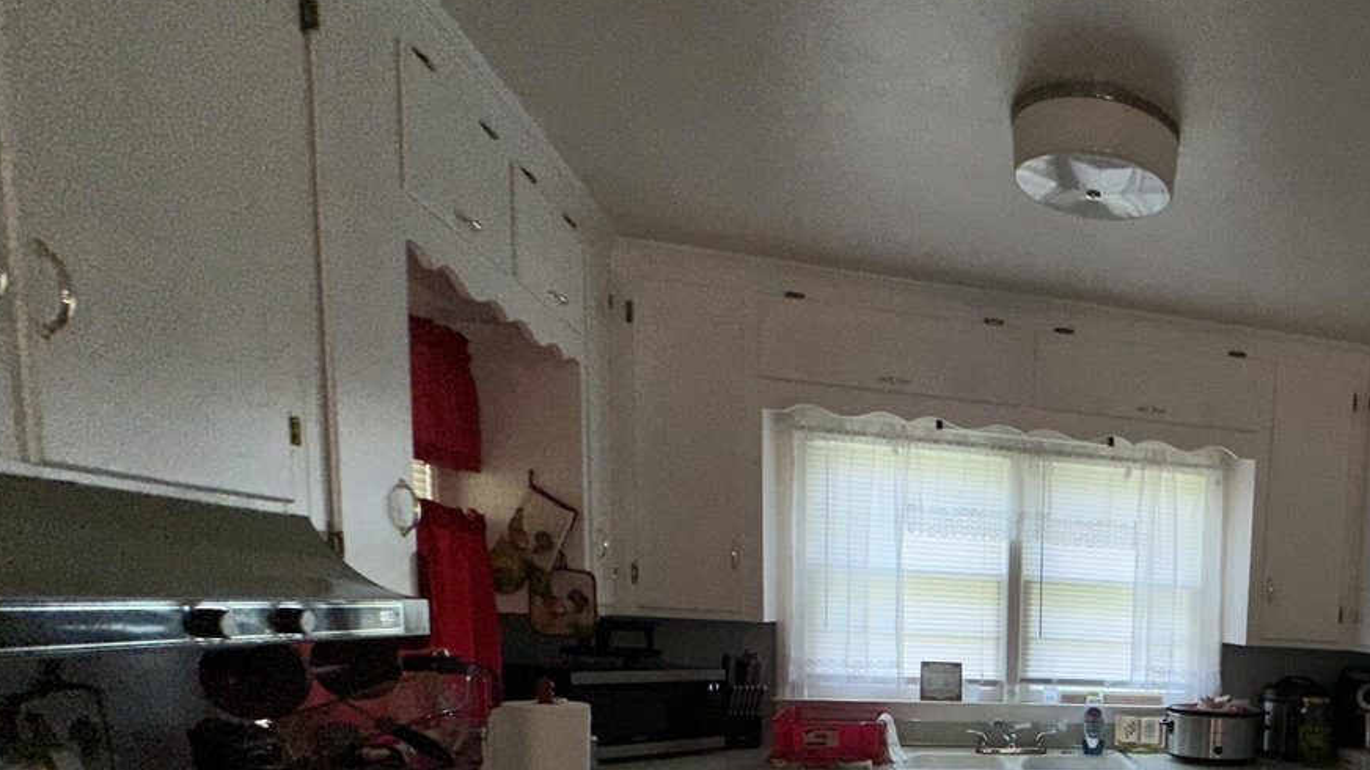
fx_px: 1017
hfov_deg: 58.5
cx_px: 1222
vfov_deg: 37.6
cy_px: 745
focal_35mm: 28
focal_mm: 2.22
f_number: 2.2
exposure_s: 1/168
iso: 32
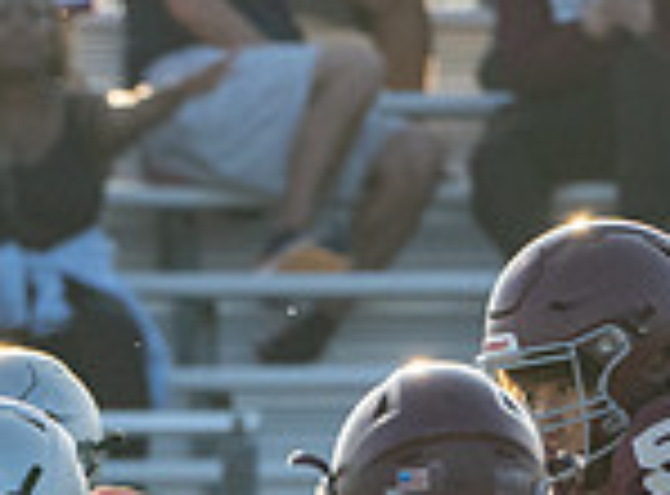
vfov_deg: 0.8
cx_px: -29
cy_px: 969
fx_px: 36800
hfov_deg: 1.0
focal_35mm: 1912
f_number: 8
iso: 1600
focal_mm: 400
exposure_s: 1/1250
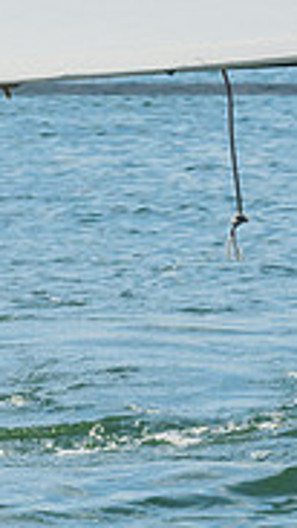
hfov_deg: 4.0
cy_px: 158
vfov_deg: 7.2
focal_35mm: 299
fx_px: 4184
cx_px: -444
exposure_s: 1/250
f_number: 10
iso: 250
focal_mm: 71
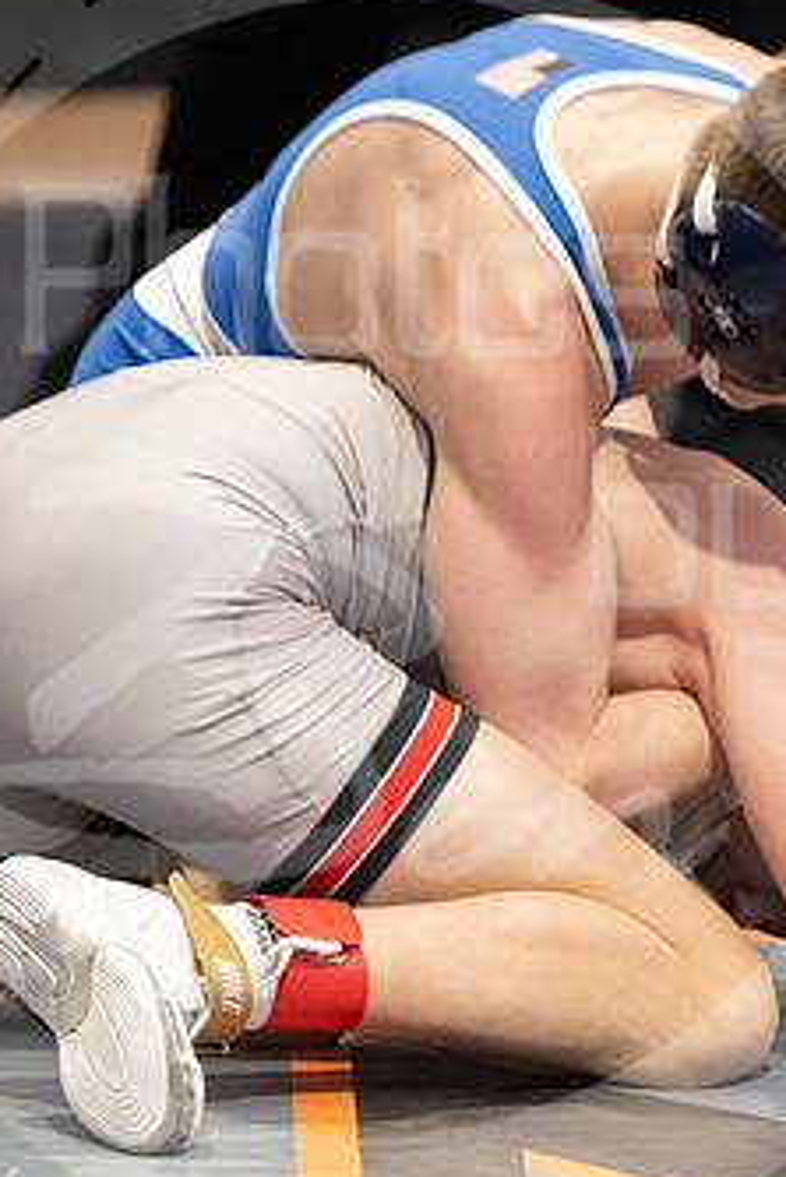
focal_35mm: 626
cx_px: 633
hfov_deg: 2.2
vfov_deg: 3.3
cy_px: 1020
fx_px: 20479
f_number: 2.8
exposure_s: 1/1000
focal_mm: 175
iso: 3200
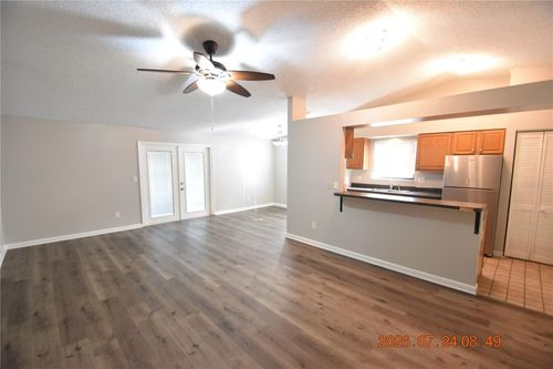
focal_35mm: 15
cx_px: 276
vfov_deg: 77.3
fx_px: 230
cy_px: 184
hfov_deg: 100.4
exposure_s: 1/30
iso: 800
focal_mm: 10
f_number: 3.5
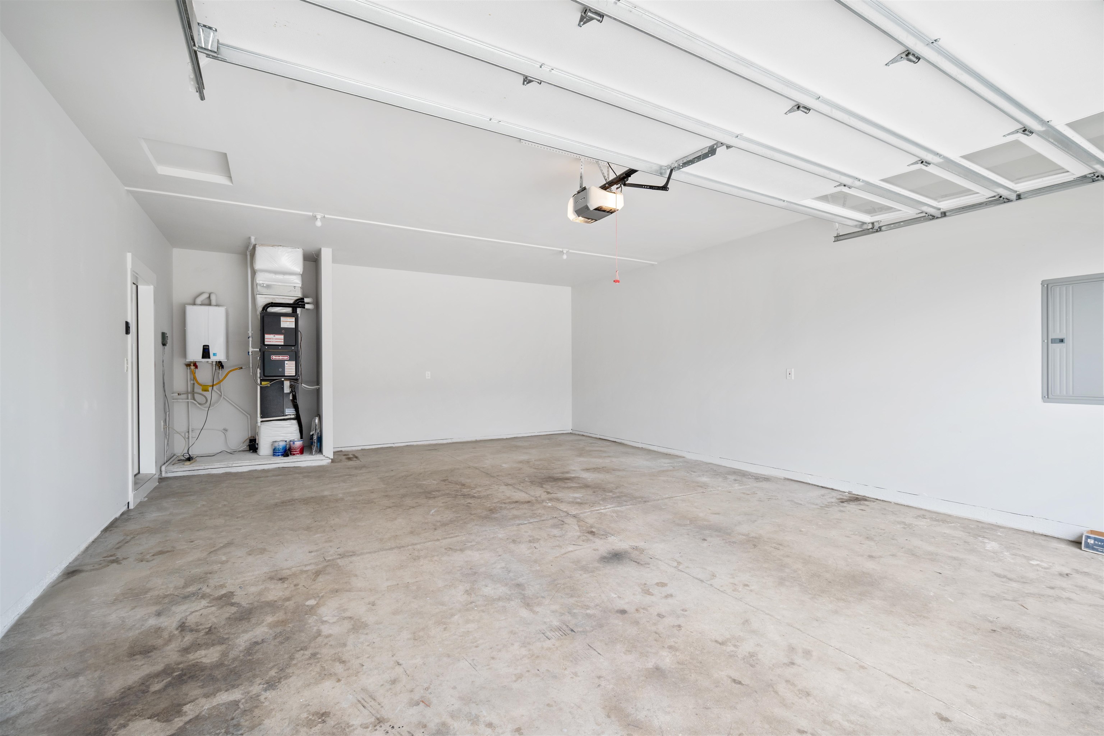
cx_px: 552
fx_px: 491
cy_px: 368
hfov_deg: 96.7
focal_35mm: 16
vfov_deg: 73.7
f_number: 8
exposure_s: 1/15
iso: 100
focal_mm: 16
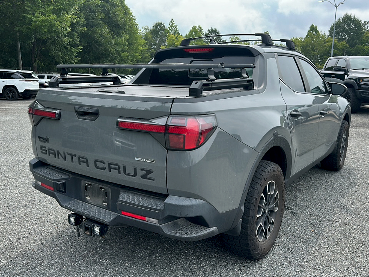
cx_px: 184
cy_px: 138
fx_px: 266
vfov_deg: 54.9
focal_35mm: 25
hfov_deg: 69.4
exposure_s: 1/1919
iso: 80
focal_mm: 6.86
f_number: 1.78
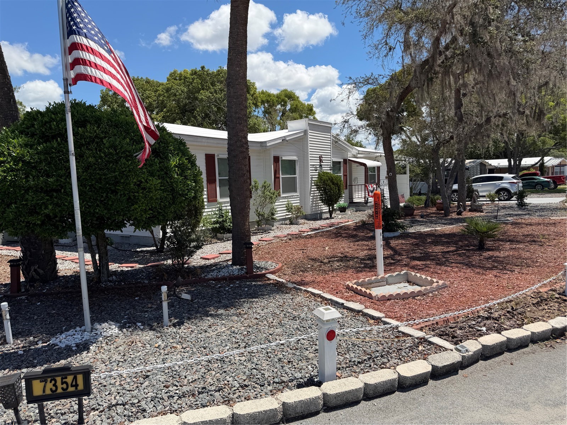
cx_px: 284
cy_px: 212
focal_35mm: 24
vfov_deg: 56.8
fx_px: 393
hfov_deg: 71.6
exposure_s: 1/4975
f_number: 1.78
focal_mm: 6.76
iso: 80
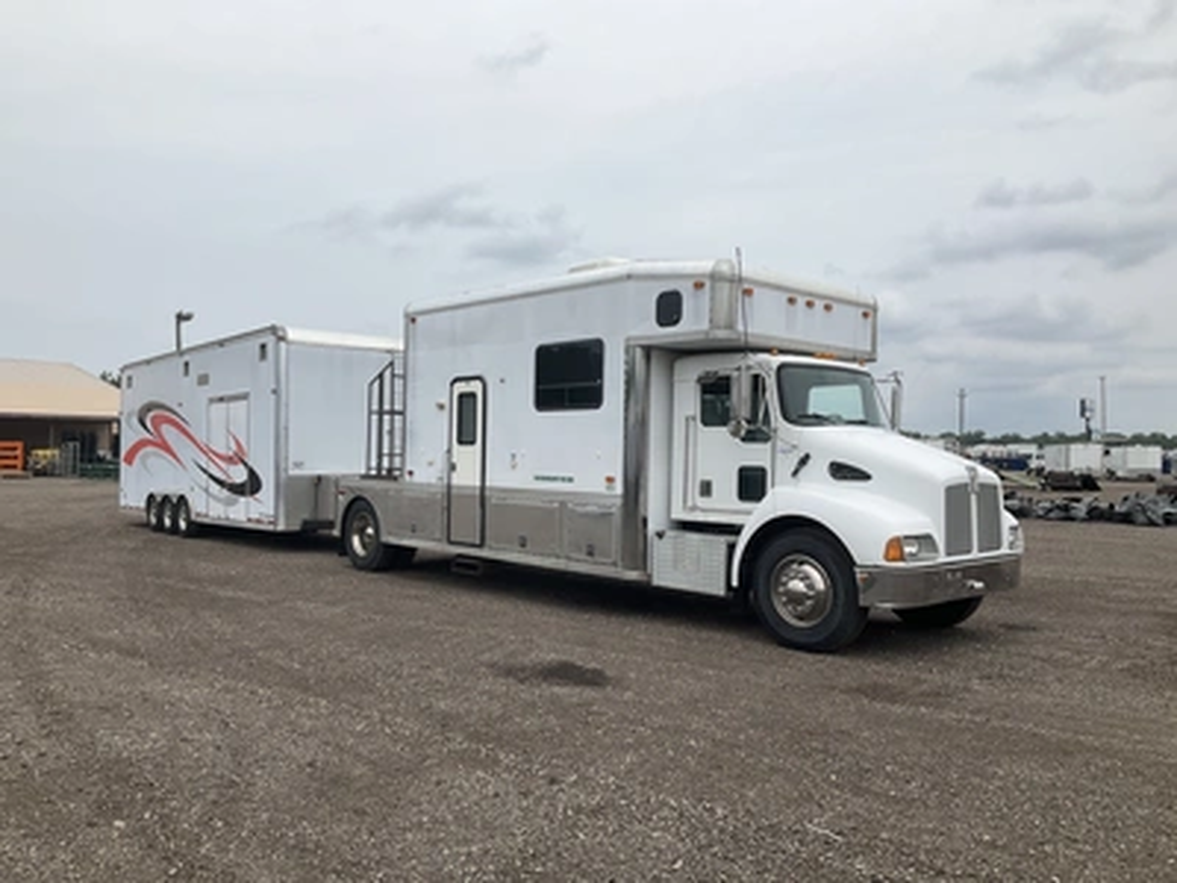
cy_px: 442
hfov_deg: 61.7
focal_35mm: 29
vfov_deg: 48.2
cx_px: 588
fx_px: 986
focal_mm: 3
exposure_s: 1/2427
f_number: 1.8
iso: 25
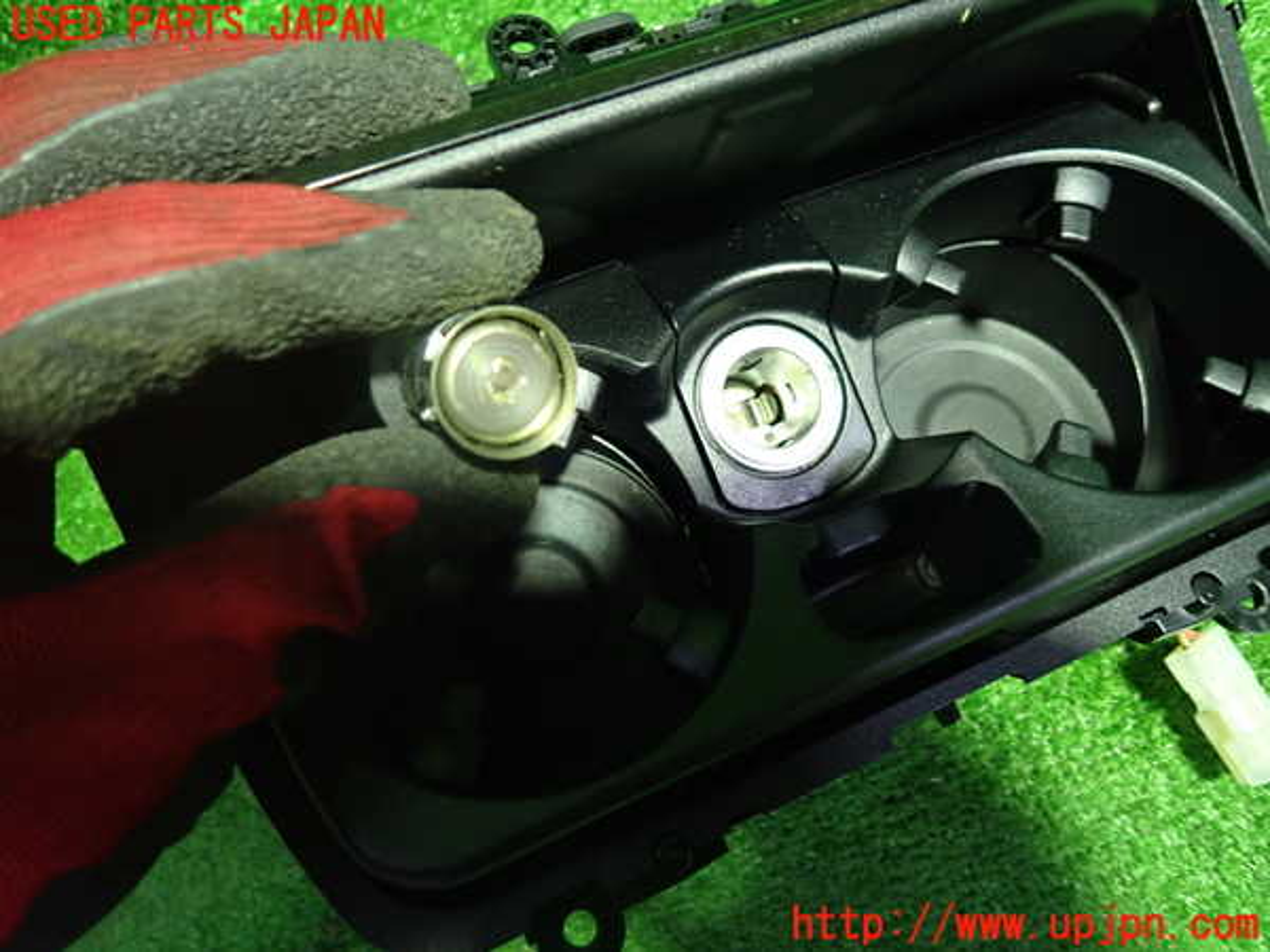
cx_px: 635
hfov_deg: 69.4
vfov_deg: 54.9
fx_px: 917
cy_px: 476
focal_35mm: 25
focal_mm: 4.5
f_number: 2
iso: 500
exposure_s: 1/30
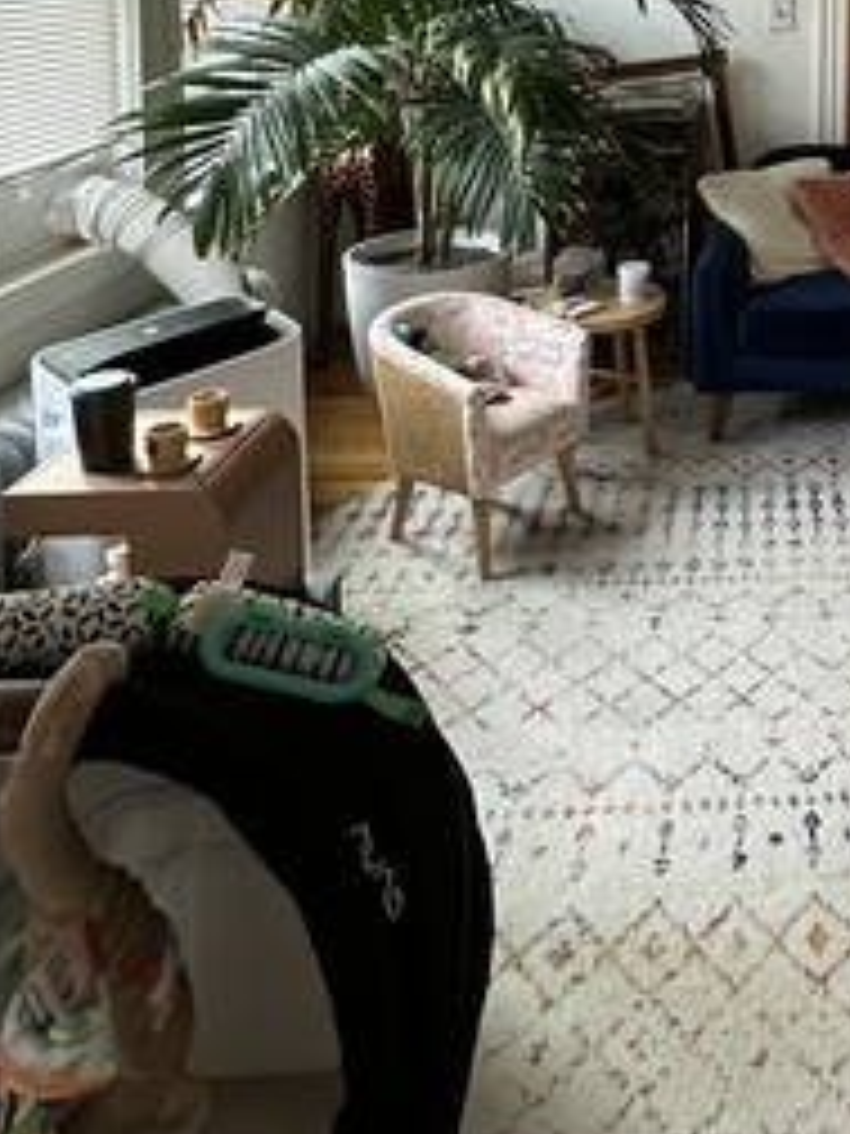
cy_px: 11
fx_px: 1211
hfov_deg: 34.5
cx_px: 886
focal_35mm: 37
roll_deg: -1.0
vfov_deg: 43.3
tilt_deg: -5.1
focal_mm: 2.22
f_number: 2.2
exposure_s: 1/60
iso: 320
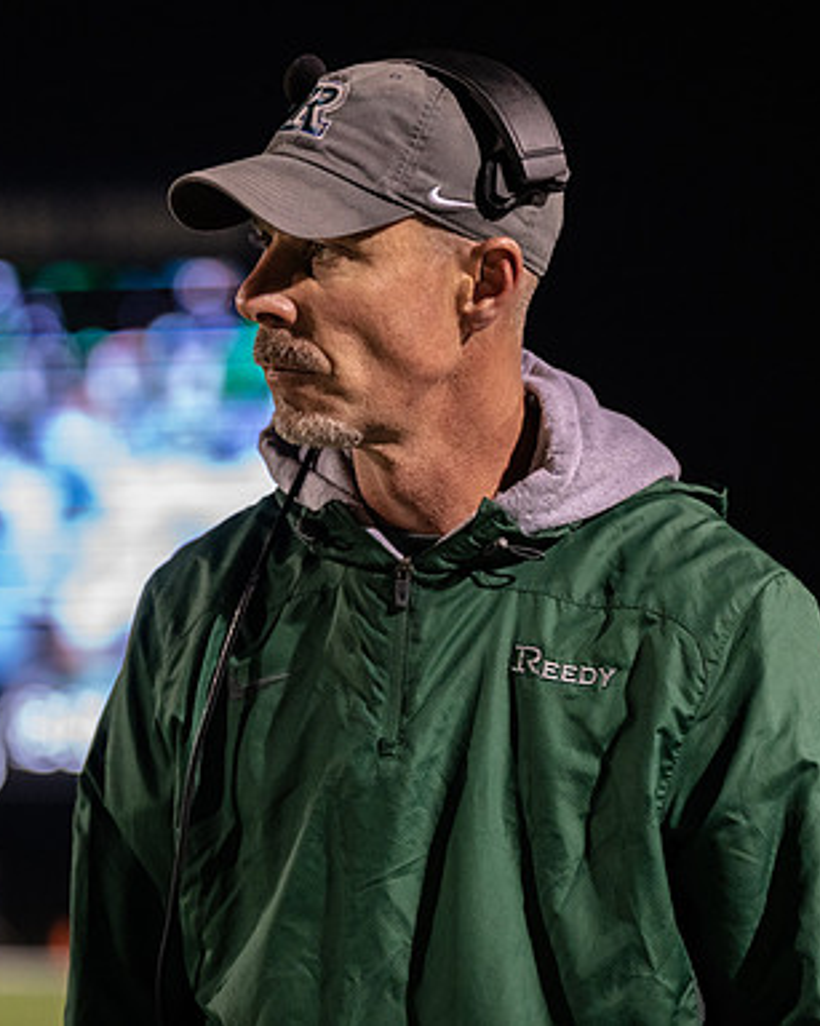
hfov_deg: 9.2
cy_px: 512
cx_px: 435
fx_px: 5068
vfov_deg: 11.6
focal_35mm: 167
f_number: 2.8
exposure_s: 1/1250
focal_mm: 113
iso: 4000
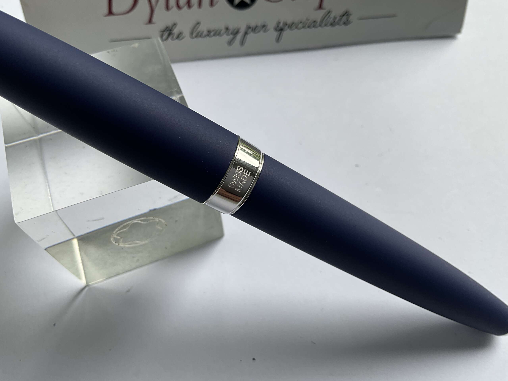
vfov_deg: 48.2
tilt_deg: -61.3
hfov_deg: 61.7
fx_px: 426
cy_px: 190
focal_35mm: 29
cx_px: 254
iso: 16
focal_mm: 3
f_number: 1.8
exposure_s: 1/128
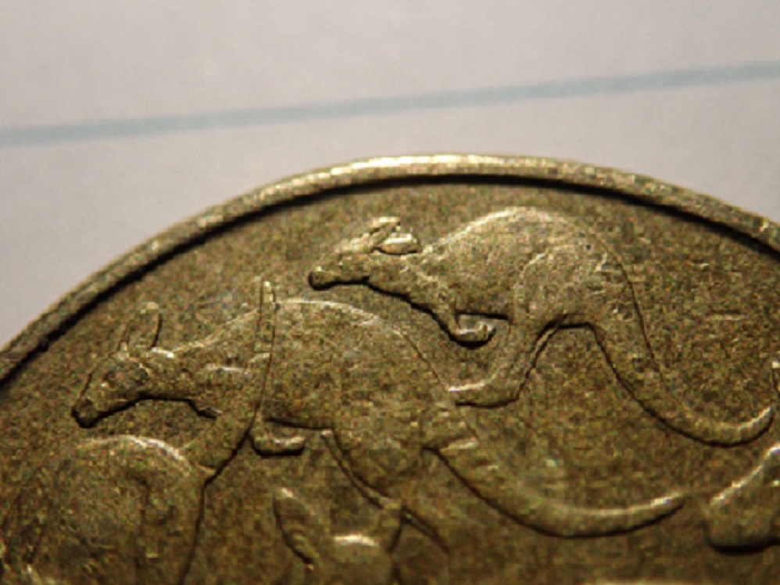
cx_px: 390
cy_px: 292
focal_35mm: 70
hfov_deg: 27.8
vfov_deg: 21.0
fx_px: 1577
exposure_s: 1/250
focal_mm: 12.6
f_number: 4
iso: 400
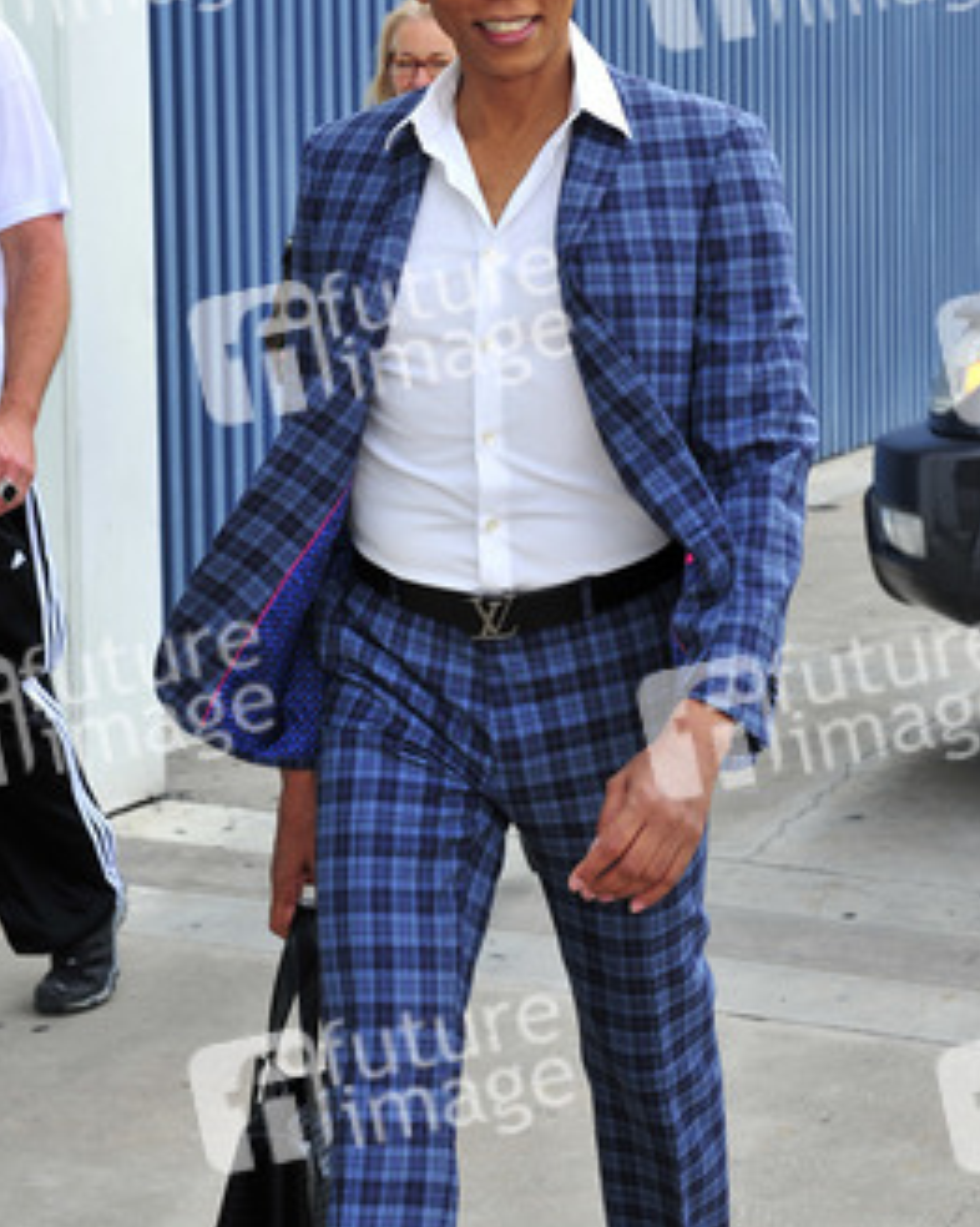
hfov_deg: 21.5
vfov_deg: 26.8
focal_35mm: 71
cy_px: 524
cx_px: 492
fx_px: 2577
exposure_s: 1/400
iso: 320
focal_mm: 62
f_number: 6.3
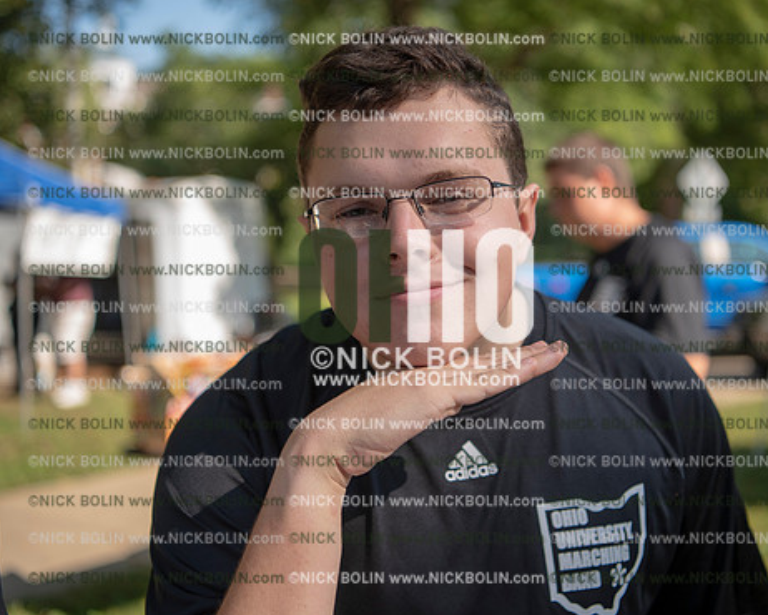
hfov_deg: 35.3
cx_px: 416
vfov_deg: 28.6
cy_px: 308
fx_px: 1205
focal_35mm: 53
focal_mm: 45
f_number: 2.8
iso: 100
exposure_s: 1/640
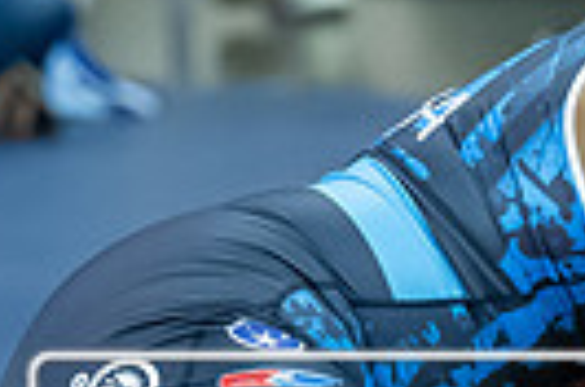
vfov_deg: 1.6
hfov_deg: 2.4
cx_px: 635
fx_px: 13828
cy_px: 532
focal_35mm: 853
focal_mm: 125
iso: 4000
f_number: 2.8
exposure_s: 1/800
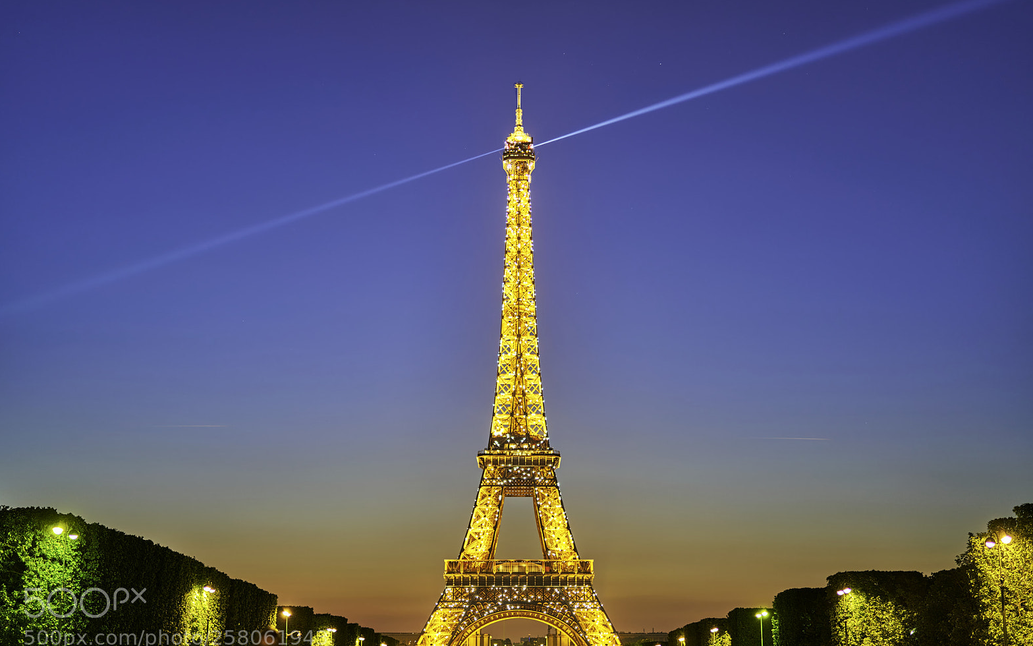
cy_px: 338
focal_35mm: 52
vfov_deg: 24.9
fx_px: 1464
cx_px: 510
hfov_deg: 38.9
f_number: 1.4
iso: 50
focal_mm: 50
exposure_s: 1/4
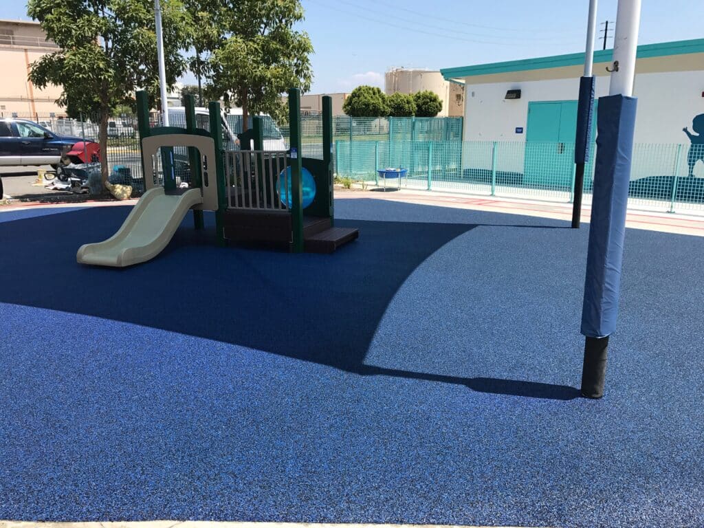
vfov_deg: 49.7
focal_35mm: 28
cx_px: 352
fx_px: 569
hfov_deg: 63.4
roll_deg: +0.0
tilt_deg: -13.3
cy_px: 264
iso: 20
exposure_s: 1/1623
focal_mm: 3.99
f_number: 1.8
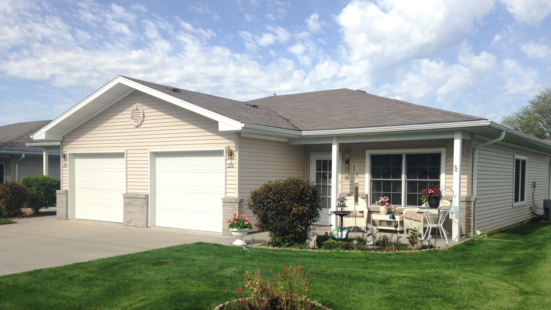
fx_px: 526
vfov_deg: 32.7
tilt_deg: -2.8
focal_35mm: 36
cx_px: 276
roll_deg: -1.2
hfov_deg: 55.3
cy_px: 190
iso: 50
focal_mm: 4.12
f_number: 2.4
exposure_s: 1/1595
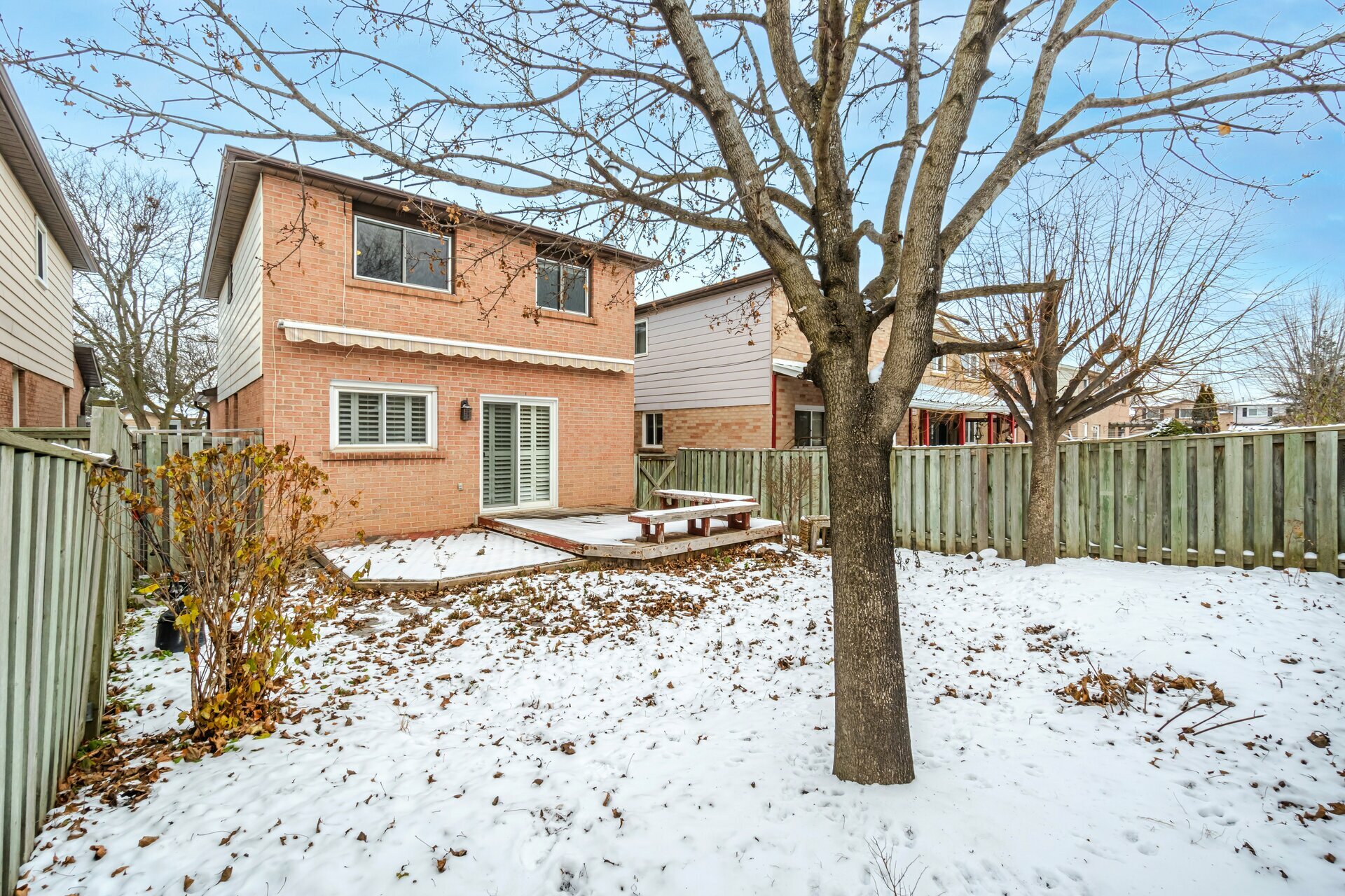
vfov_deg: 77.3
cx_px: 672
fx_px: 560
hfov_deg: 100.4
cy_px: 448
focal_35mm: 15
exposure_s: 1/60
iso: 100
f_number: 13
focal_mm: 10
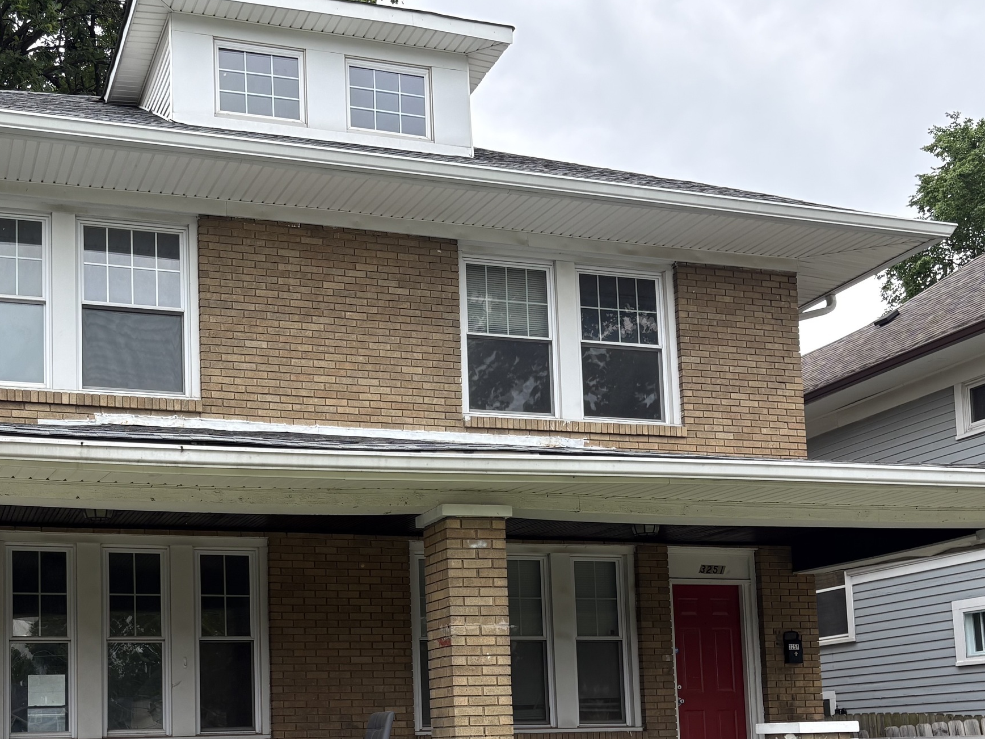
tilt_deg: +5.7
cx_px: 319
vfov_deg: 30.5
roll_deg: +2.1
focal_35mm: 46
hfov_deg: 40.7
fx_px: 1309
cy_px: 625
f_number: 1.6
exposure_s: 1/641
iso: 50
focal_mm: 5.96
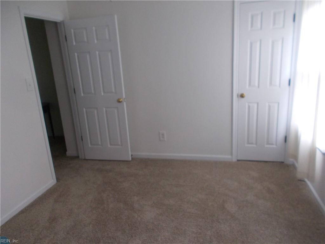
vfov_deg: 53.1
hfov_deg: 67.3
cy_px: 122
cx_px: 162
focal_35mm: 26
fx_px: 244
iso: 180
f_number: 3.2
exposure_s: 1/25
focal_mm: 4.6
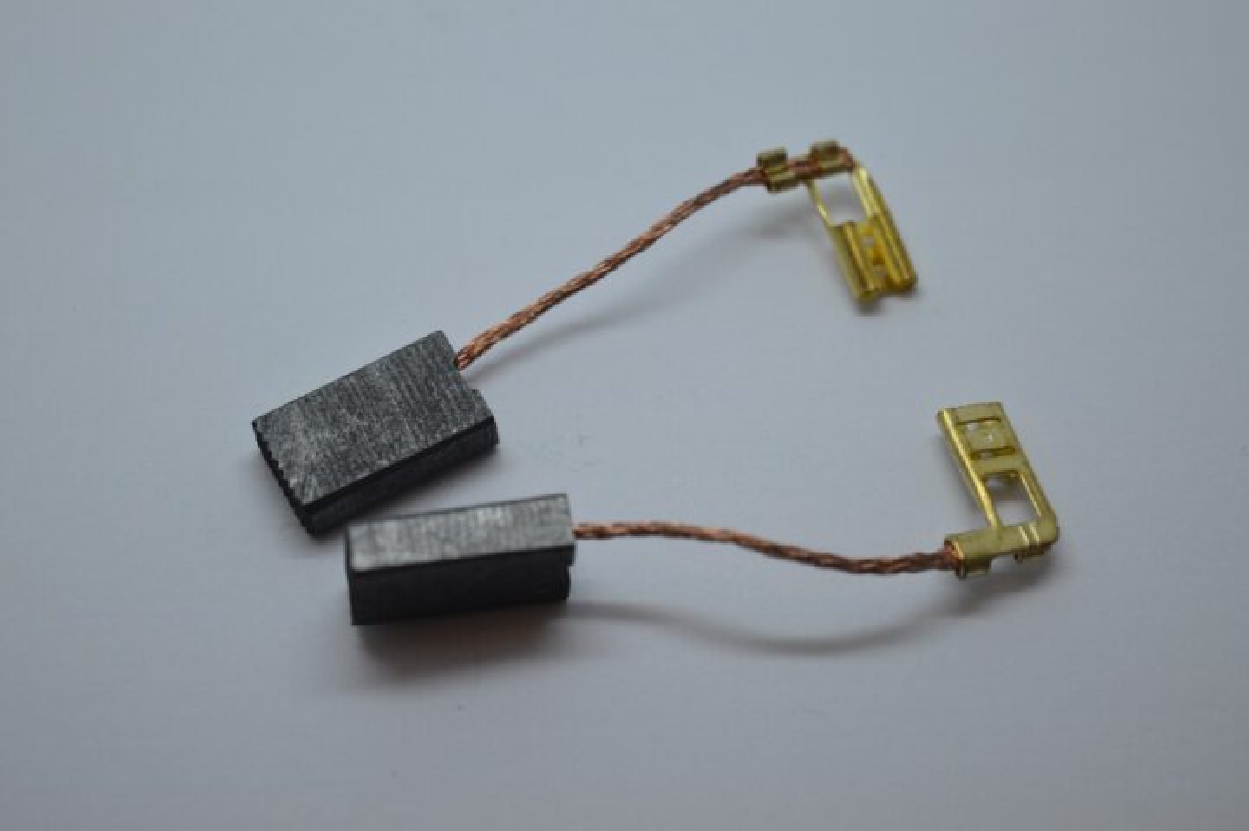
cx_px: 624
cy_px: 416
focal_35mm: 72
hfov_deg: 28.1
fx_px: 2496
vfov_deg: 18.9
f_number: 5.6
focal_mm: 48
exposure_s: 1/125
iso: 280
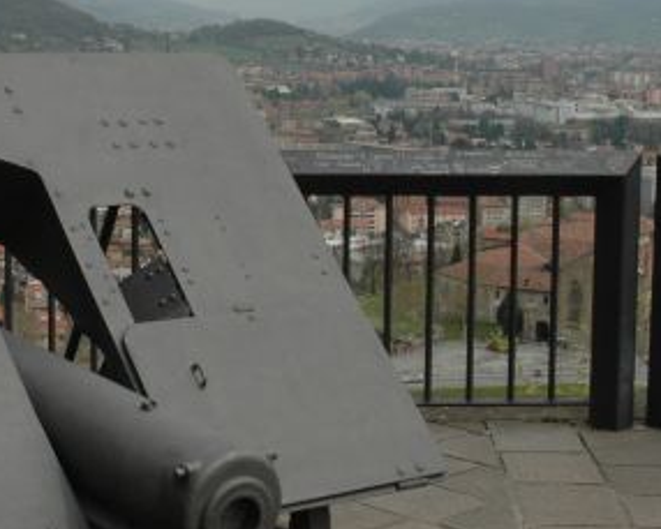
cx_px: 209
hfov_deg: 22.4
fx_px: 1663
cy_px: 219
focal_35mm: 85
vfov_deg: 18.1
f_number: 18
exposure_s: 1/125
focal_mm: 24
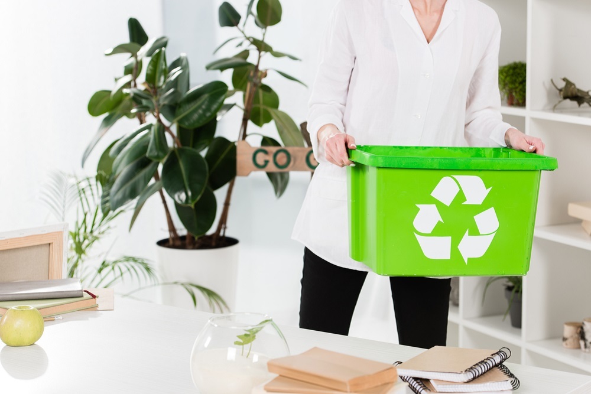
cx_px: 296
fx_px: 1478
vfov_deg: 15.2
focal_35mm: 90
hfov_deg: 22.6
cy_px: 197
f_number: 5.6
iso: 100
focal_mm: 90
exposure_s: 1/160
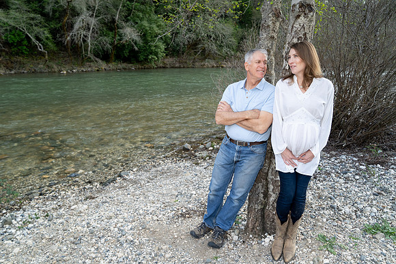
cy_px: 132
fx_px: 264
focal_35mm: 24
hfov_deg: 73.7
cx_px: 198
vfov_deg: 53.2
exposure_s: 1/250
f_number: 4.5
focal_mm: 24
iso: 800
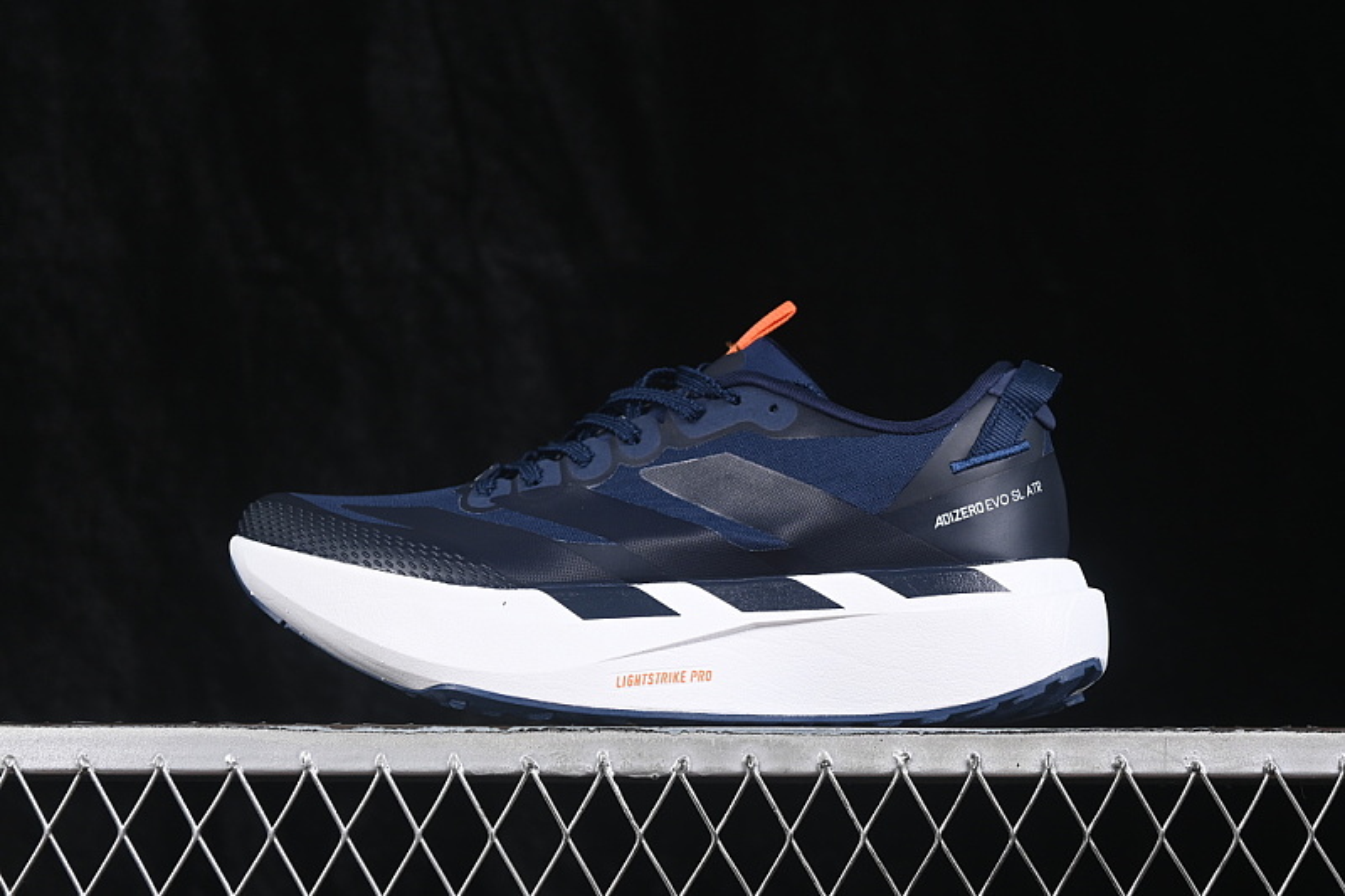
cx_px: 672
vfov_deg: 18.2
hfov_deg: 27.0
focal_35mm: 75
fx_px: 2801
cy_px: 448
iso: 160
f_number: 6.3
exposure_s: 1/60
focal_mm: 50
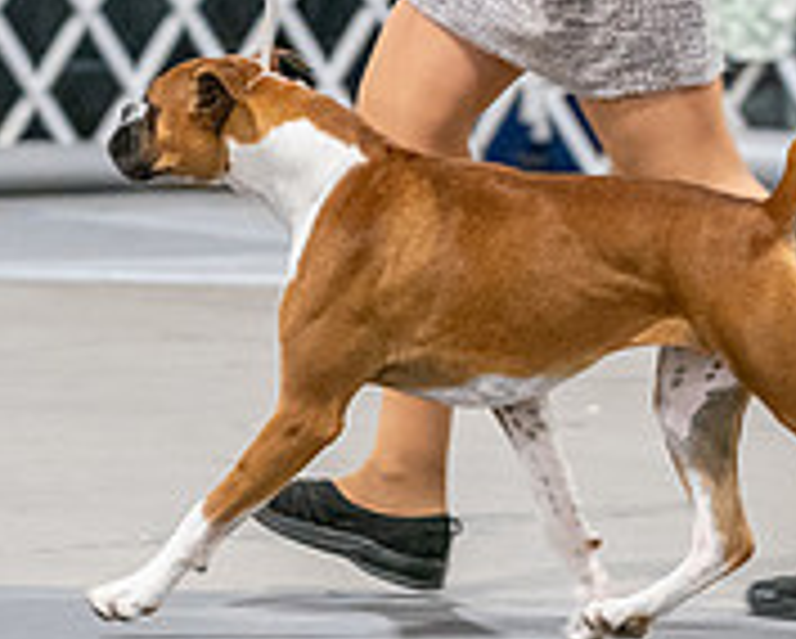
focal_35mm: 368
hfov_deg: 5.3
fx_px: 8679
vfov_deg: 4.2
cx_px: 322
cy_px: -86
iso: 6400
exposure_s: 1/250
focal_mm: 103
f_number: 3.2
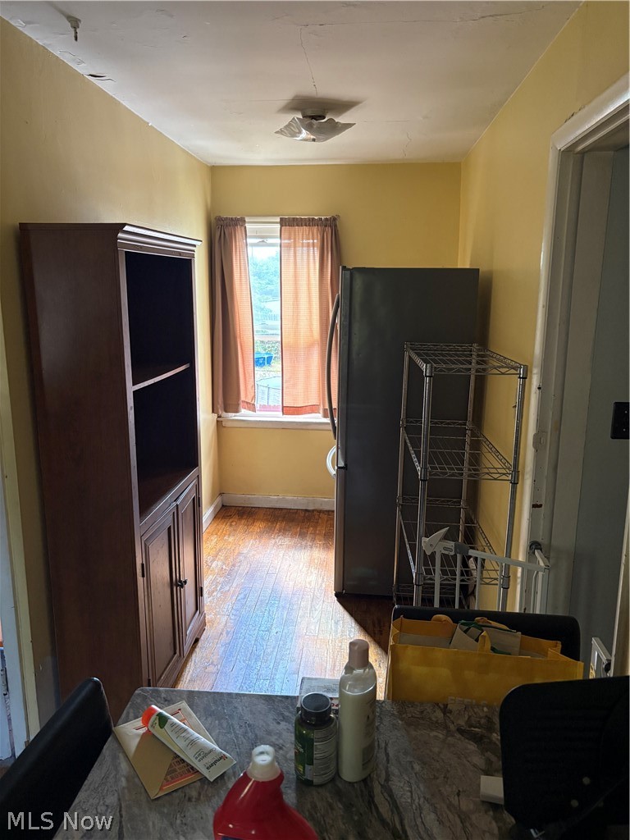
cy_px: 420
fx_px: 631
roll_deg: +0.1
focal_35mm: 26
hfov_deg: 53.1
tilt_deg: -10.4
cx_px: 315
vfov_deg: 67.3
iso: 250
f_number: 1.6
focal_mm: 5.96
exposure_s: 1/60
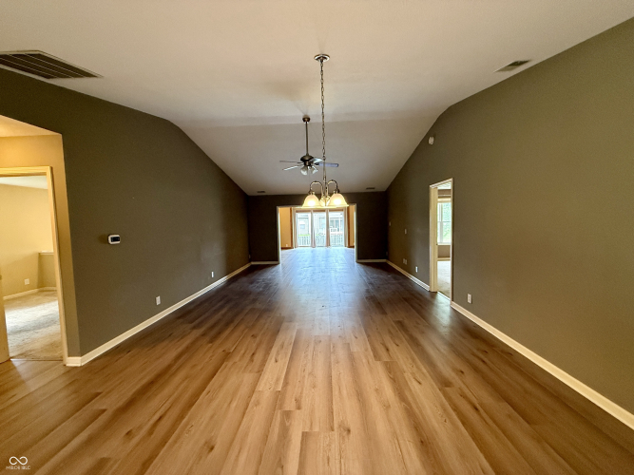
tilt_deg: -3.1
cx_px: 317
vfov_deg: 85.7
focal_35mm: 14
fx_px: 256
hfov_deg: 102.1
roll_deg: +1.6
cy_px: 238
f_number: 2.2
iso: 640
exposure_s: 1/120
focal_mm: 2.22
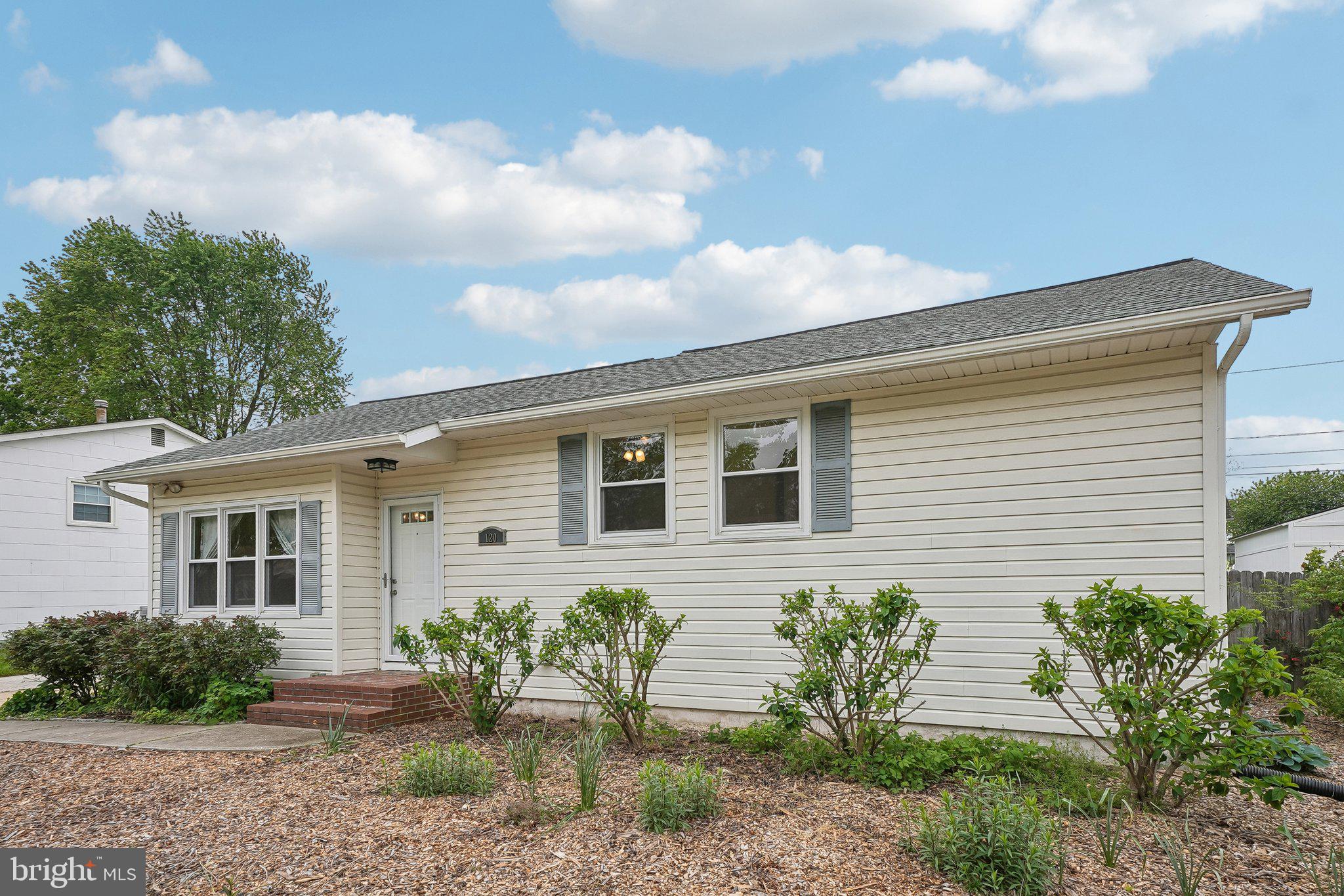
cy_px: 448
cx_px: 672
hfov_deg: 85.4
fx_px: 728
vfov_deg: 63.2
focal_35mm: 20
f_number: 8
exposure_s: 1/100
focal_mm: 19.5
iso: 100
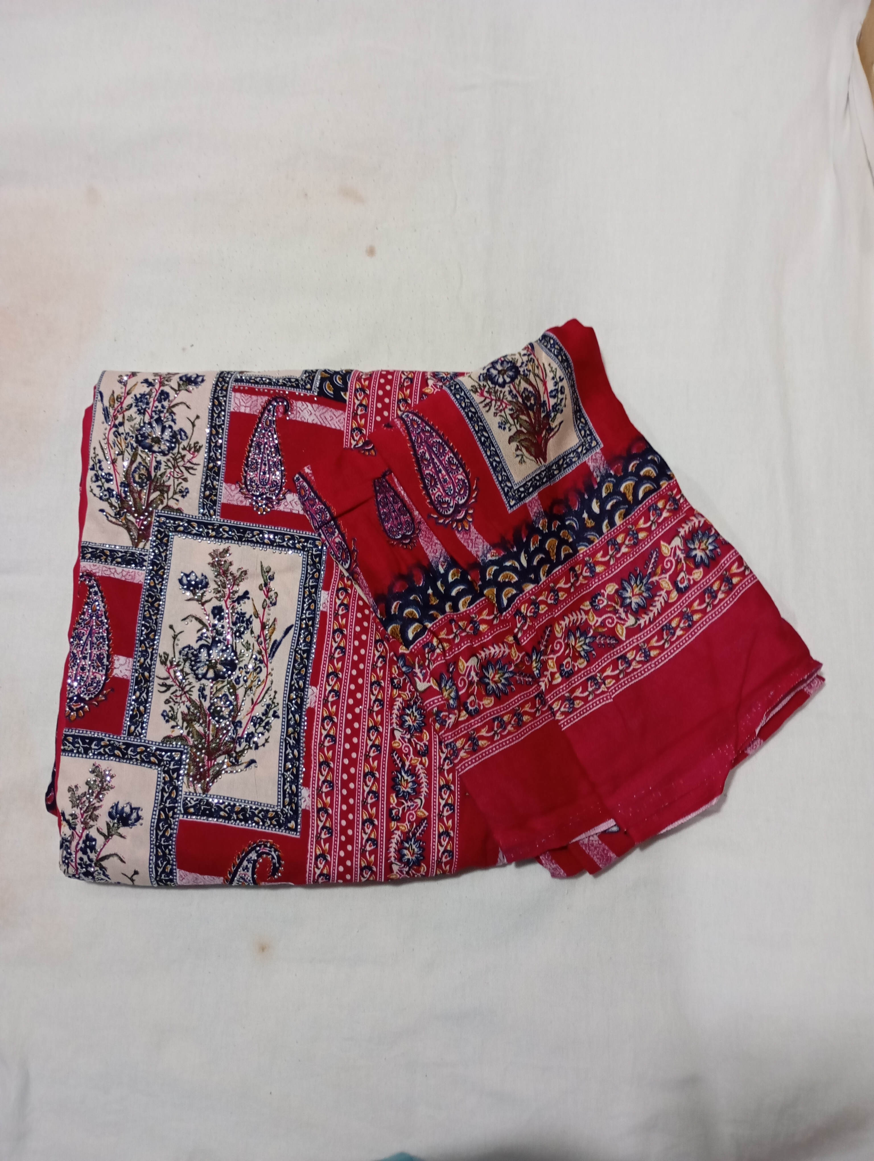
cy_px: 580
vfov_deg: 63.4
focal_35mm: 28
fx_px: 940
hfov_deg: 49.9
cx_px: 437
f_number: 1.8
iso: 1249
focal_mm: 4.27
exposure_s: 1/25
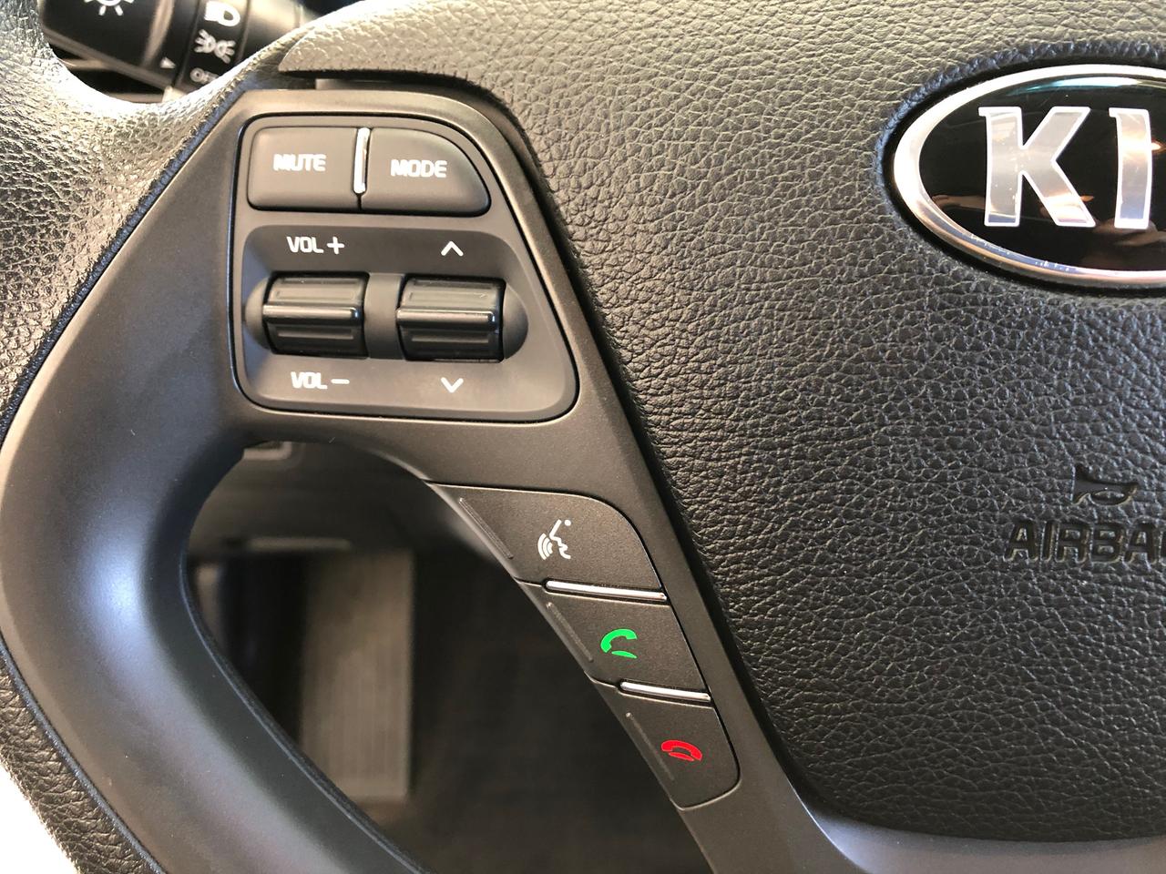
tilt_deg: -28.9
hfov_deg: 63.4
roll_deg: -1.7
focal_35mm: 28
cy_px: 437
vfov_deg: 49.7
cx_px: 583
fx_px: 943
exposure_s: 1/13
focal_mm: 4
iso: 100
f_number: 1.8
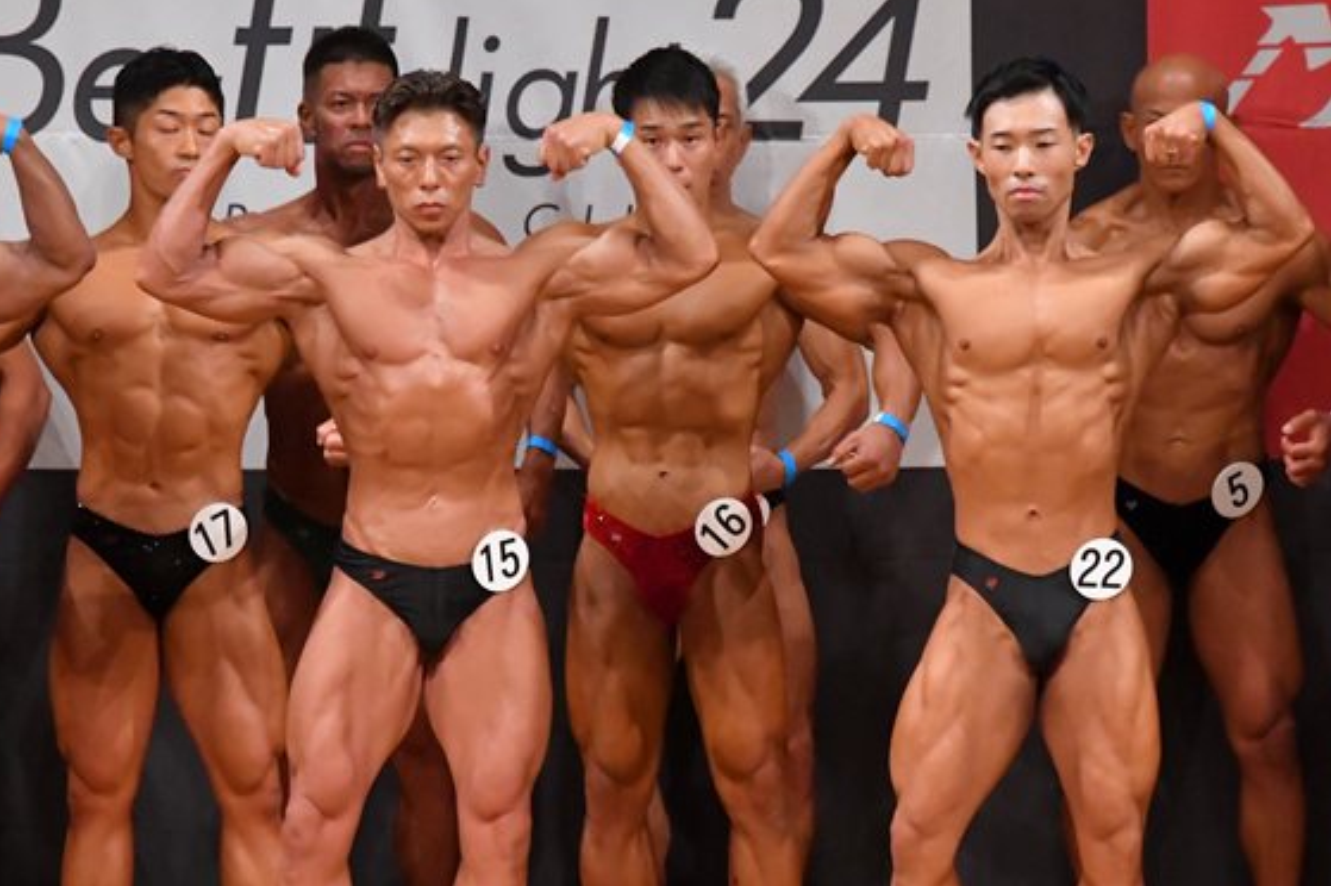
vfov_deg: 3.5
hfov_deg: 5.2
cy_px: 591
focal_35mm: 395
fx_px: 14595
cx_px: 618
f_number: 5.6
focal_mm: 190
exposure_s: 1/400
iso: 8000
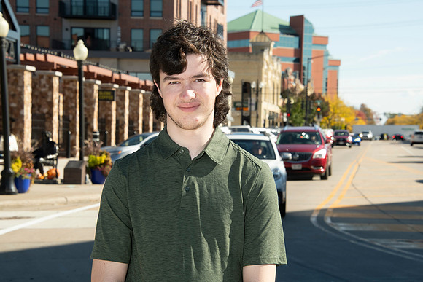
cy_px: 141
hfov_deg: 19.5
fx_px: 1234
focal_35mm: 105
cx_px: 212
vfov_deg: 13.0
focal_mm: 105
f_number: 14
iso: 400
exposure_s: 1/160
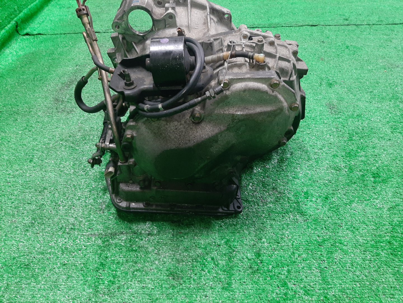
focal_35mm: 26
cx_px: 202
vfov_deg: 53.1
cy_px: 152
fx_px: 303
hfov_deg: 67.3
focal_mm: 3.93
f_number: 1.7
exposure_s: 1/50
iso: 210
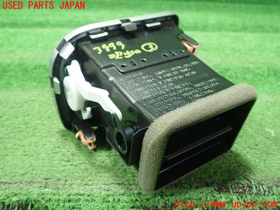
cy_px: 105
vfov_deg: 46.8
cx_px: 140
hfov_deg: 60.0
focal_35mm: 30
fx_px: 243
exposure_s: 1/125
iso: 800
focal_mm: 5.5
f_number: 2.3
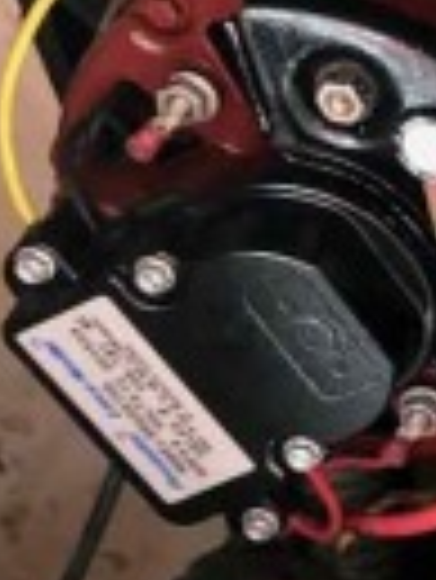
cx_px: 966
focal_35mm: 130
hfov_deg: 10.2
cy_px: 620
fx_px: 2180
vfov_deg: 14.8
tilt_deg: -50.2
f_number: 1.8
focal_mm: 3.99
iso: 40
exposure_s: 1/25
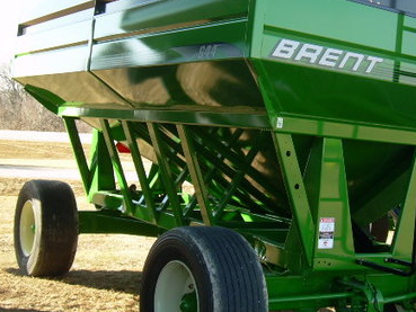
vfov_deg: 26.0
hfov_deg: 33.9
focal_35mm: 56
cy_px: 106
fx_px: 673
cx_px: 293
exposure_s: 1/162
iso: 50
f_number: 2.8
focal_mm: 6.3
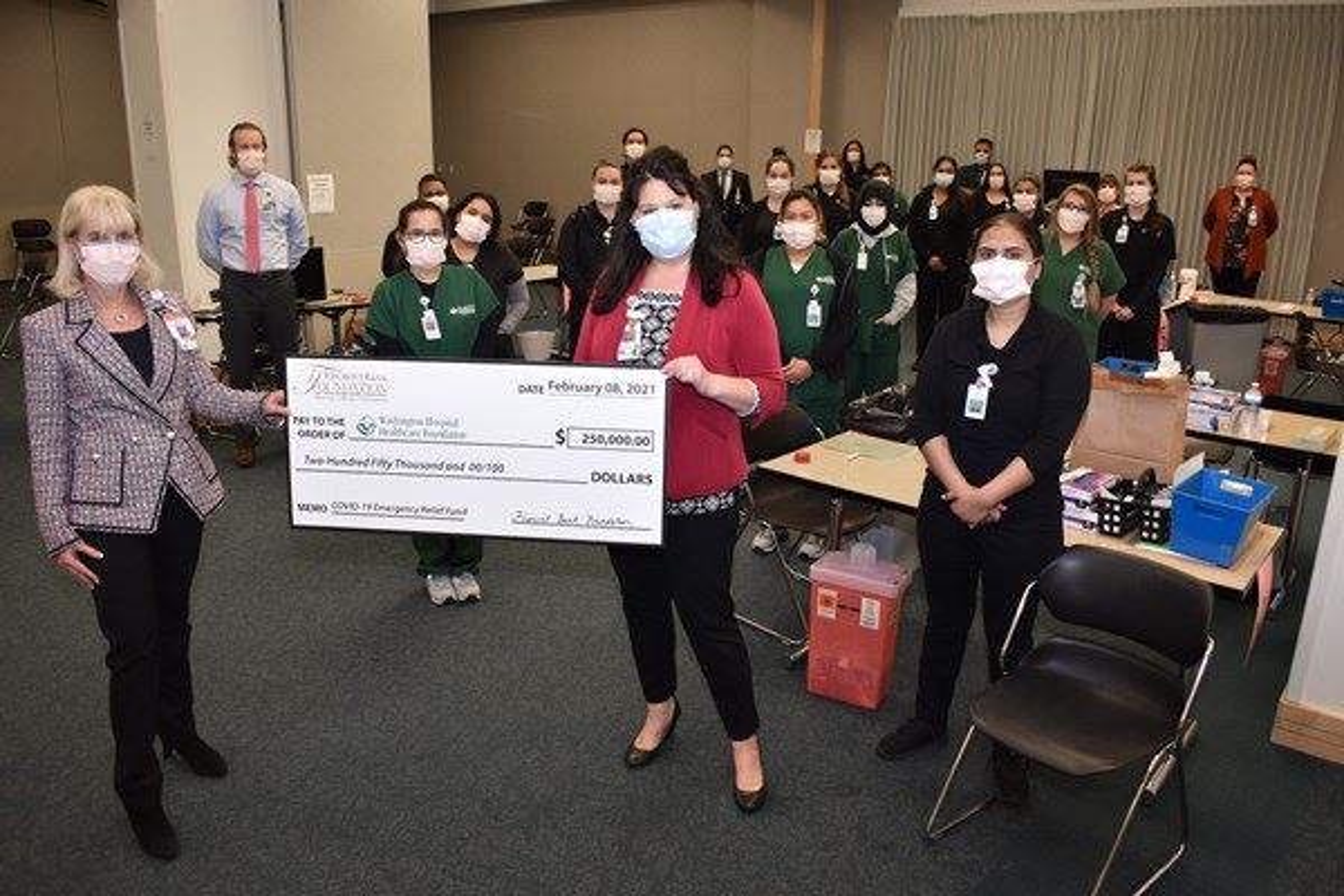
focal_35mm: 27
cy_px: 448
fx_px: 1008
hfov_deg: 67.4
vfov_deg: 47.9
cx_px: 672
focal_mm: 18
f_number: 5
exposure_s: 1/100
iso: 800
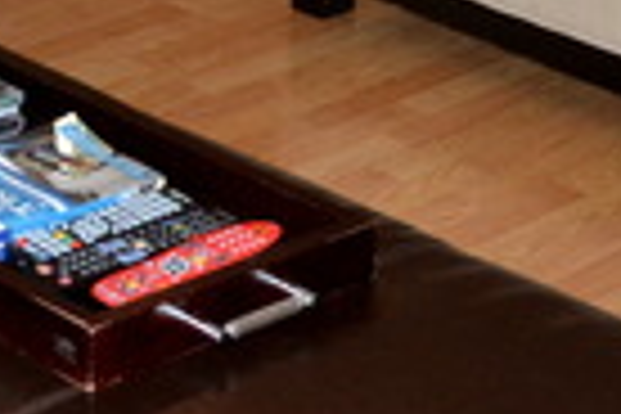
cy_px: -448
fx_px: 2398
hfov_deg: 14.6
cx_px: 72
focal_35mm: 139
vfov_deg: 9.2
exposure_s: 1/60
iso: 720
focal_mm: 20
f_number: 8
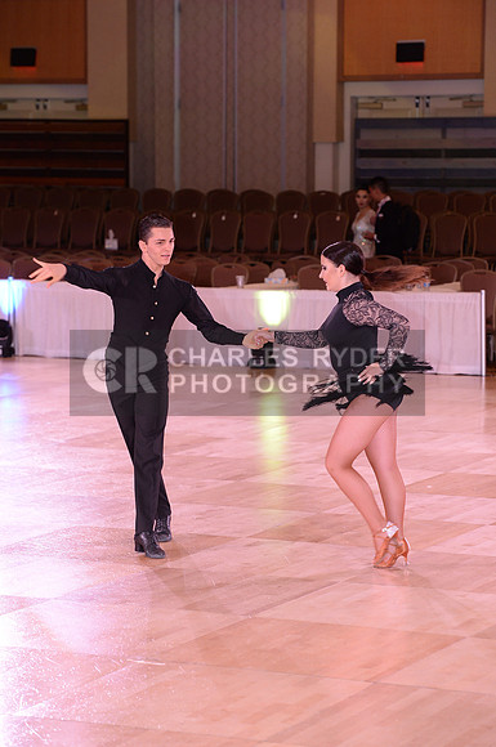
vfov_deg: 16.8
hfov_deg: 11.2
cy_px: 374
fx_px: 2529
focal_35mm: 122
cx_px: 248
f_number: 4.5
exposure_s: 1/250
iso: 1250
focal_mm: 122
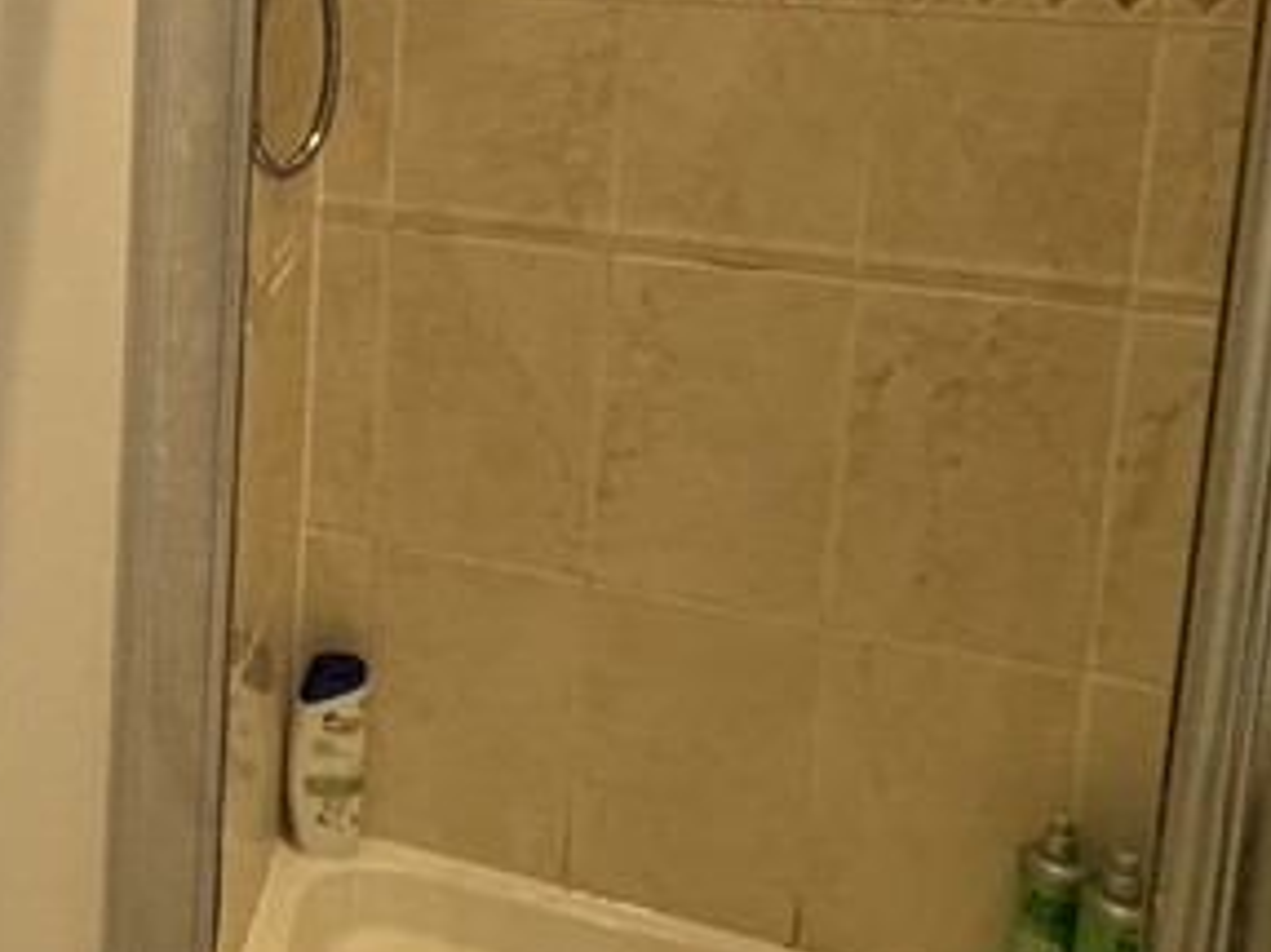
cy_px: 22
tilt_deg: -7.6
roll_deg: -0.6
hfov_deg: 31.1
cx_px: -314
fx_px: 1835
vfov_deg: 27.6
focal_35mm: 50
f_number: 2.2
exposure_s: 1/50
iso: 400
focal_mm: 2.22
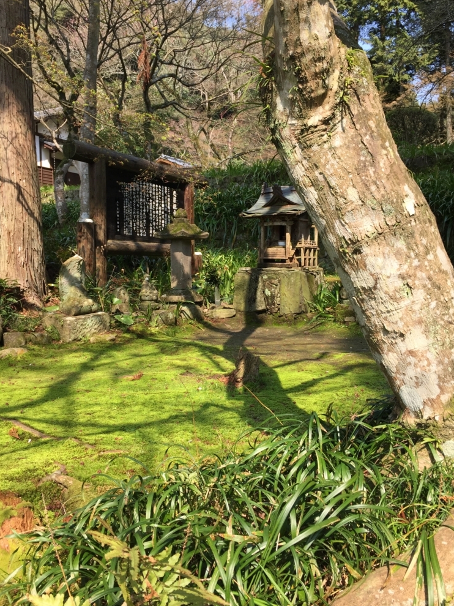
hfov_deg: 46.8
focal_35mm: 30
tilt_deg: -2.1
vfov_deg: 60.0
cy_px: 294
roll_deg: +1.1
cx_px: 226
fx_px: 525
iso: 32
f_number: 2.2
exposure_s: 1/573
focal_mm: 4.15
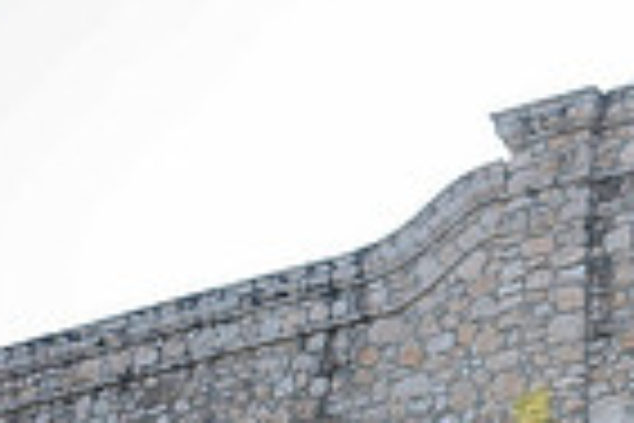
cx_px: 845
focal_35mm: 82
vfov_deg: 14.2
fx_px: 1444
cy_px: 821
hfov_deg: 22.0
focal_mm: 20
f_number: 2.8
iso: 125
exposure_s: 1/800
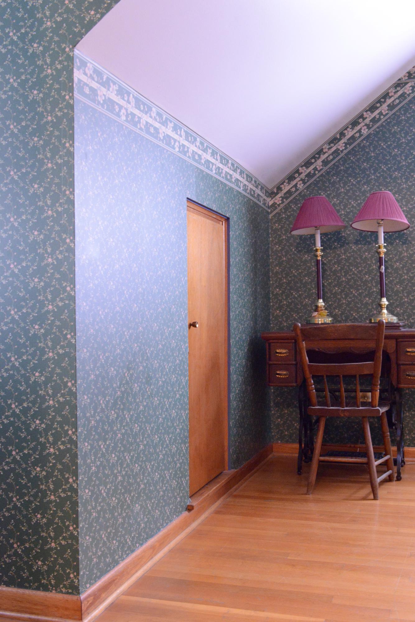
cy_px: 311
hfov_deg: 33.4
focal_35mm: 40
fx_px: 691
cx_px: 208
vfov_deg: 48.5
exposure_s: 1/20
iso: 8000
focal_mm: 40
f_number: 6.3
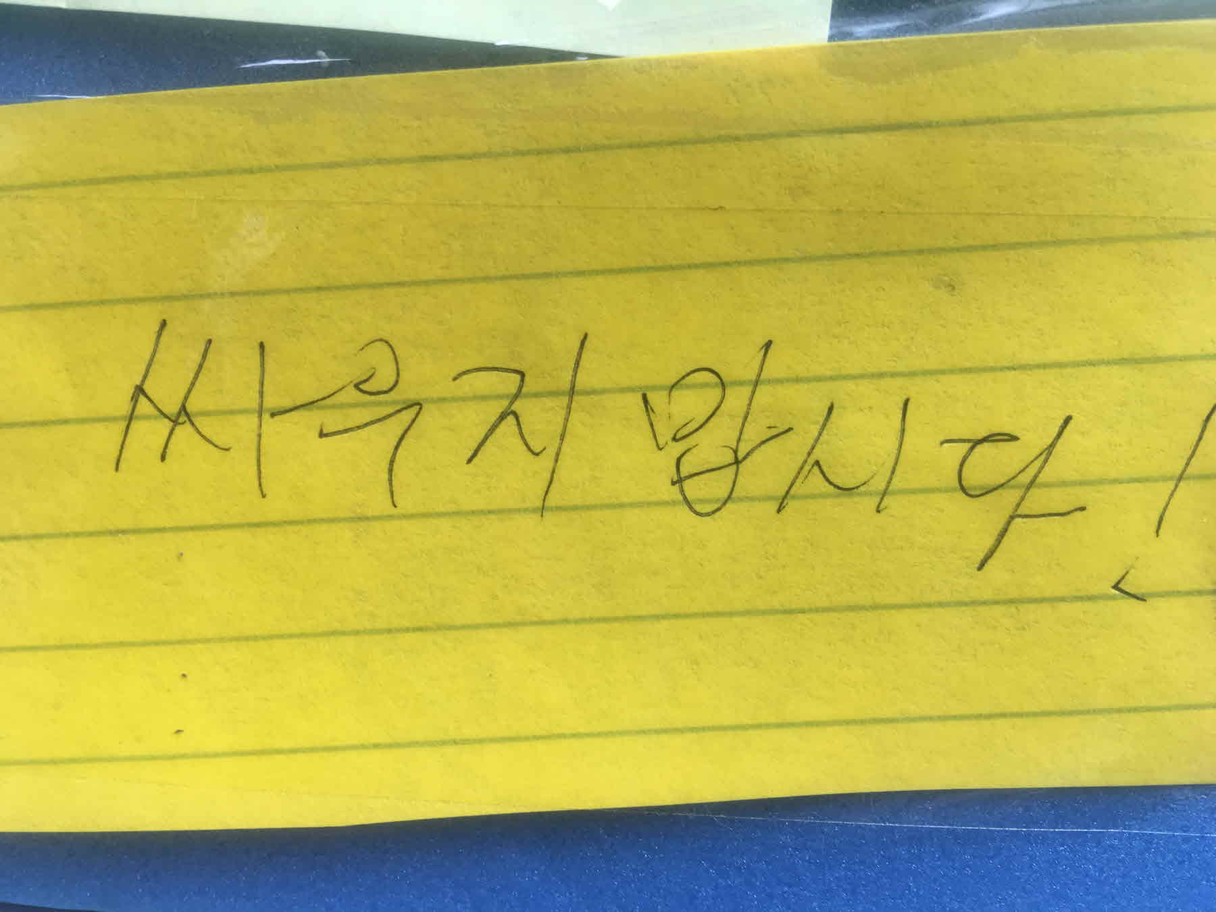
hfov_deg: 61.7
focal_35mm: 29
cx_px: 608
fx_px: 1019
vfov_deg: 48.2
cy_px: 456
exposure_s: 1/60
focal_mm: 4.15
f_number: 2.2
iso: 25
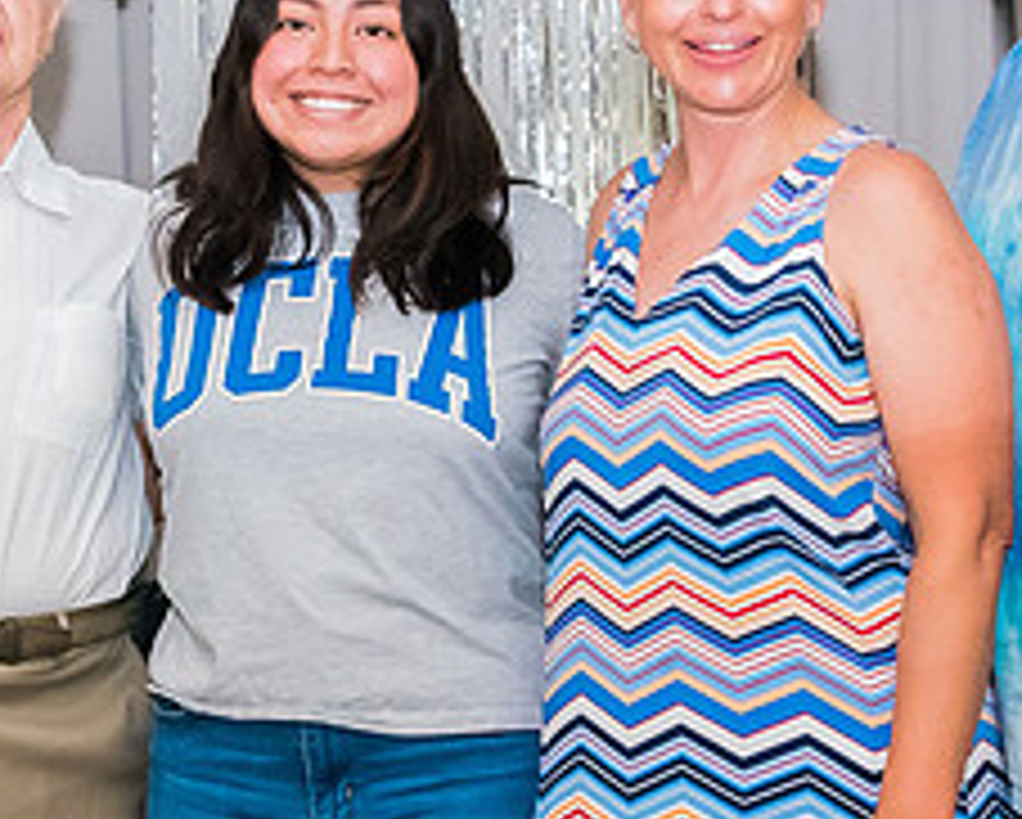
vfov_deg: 15.4
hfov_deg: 19.1
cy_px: 418
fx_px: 3027
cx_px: 405
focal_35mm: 100
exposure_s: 1/250
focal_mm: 24
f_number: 4.5
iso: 6400
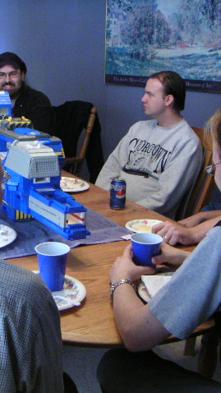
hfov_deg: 21.7
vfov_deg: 38.5
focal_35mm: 54
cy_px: 196
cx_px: 19
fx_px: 562
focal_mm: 4.8
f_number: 2.8
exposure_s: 1/30
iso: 400
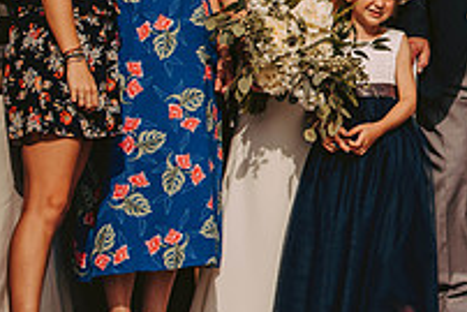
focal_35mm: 201
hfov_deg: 10.0
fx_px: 2609
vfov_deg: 6.8
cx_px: 601
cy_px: -61
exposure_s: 1/2500
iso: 200
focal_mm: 70
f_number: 2.8
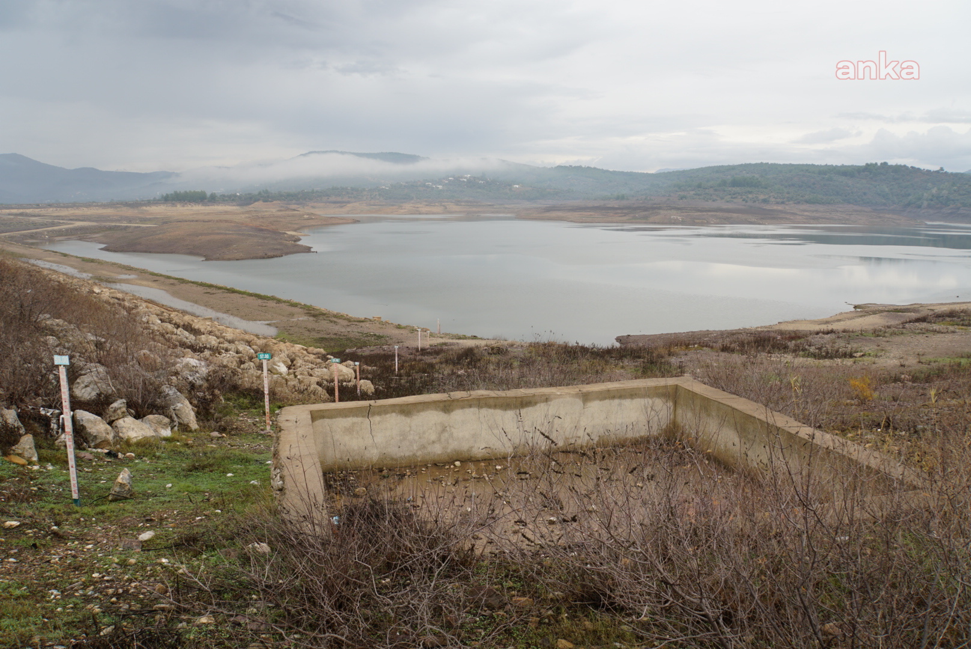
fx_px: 729
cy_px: 324
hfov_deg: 67.3
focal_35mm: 27
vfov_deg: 48.0
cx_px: 486
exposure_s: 1/80
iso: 100
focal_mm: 18
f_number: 6.3
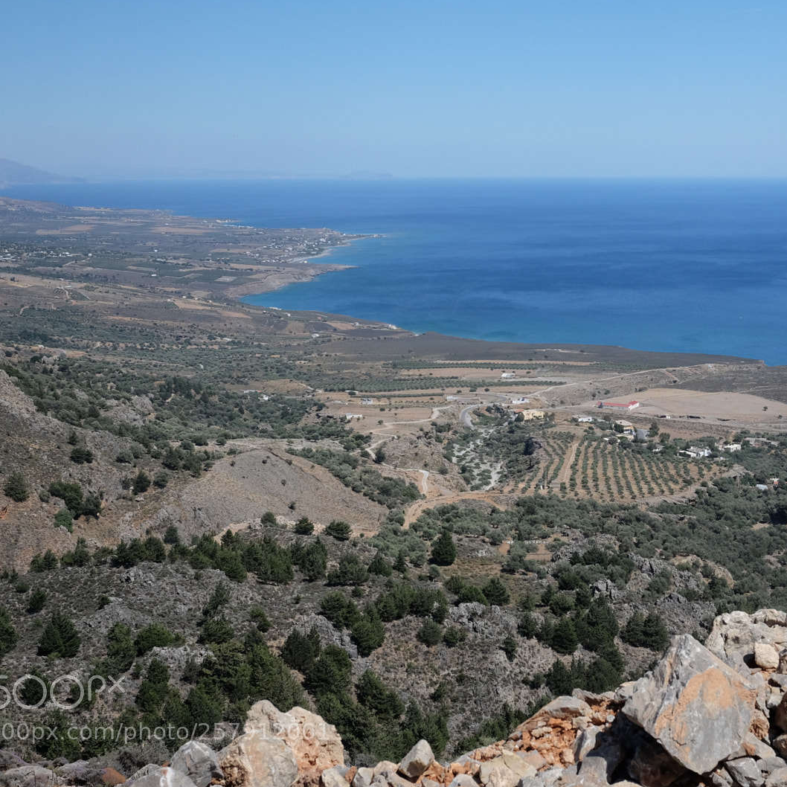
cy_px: 393
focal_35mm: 45
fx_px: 1157
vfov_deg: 37.6
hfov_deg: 37.1
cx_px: 536
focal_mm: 23
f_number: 8
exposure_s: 1/680
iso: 800
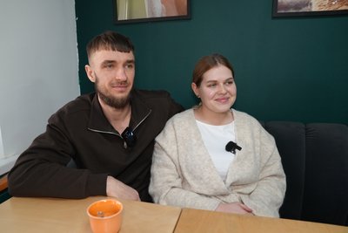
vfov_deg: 49.6
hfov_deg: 69.4
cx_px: 174
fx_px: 251
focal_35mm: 26
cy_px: 116
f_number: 4
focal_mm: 26
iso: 1250
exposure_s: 1/160
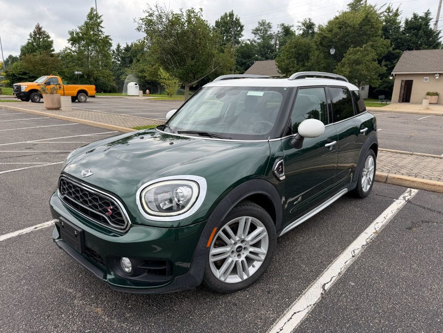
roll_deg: -1.6
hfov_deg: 71.6
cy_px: 166
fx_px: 307
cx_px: 222
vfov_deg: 56.8
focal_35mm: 24
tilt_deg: -14.4
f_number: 1.78
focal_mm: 6.76
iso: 80
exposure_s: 1/888
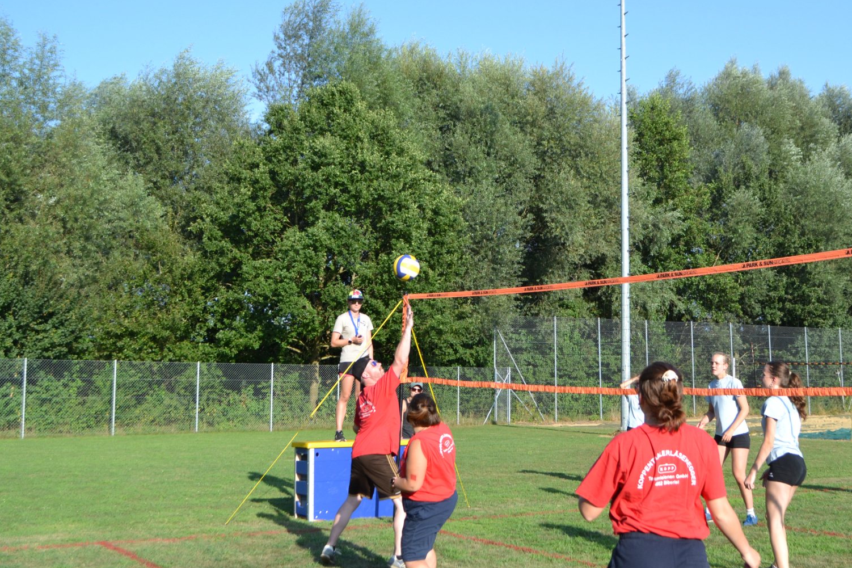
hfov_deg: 43.3
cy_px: 249
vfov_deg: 29.8
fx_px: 1065
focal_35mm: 45
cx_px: 526
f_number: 5
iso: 400
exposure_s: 1/1250
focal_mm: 22
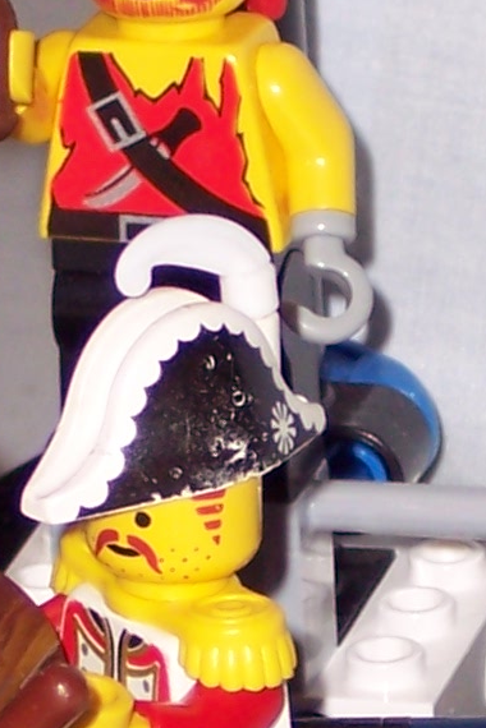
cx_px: 187
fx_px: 12352
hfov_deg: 2.3
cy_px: 625
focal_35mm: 610
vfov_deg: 3.4
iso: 100
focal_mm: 24
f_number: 4.8
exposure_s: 1/125
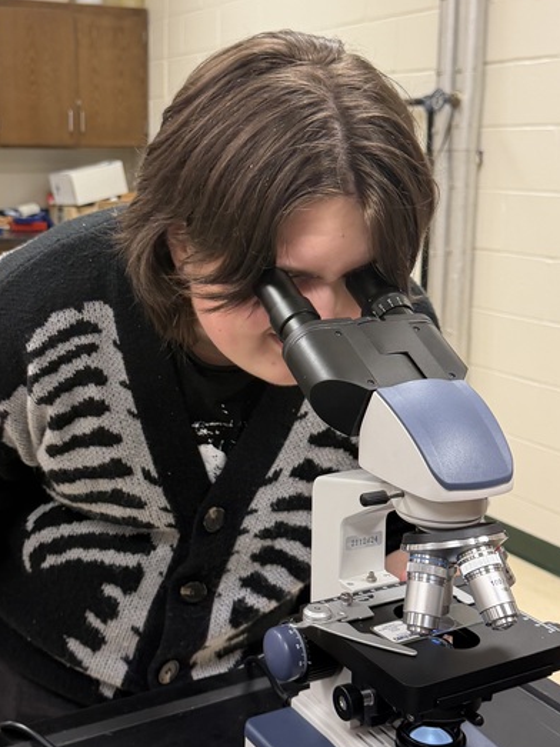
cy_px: 330
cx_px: 214
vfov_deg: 40.4
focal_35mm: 47
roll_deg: -0.2
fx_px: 1014
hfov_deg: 30.8
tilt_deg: -12.0
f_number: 1.78
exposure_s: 1/60
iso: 160
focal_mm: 6.76
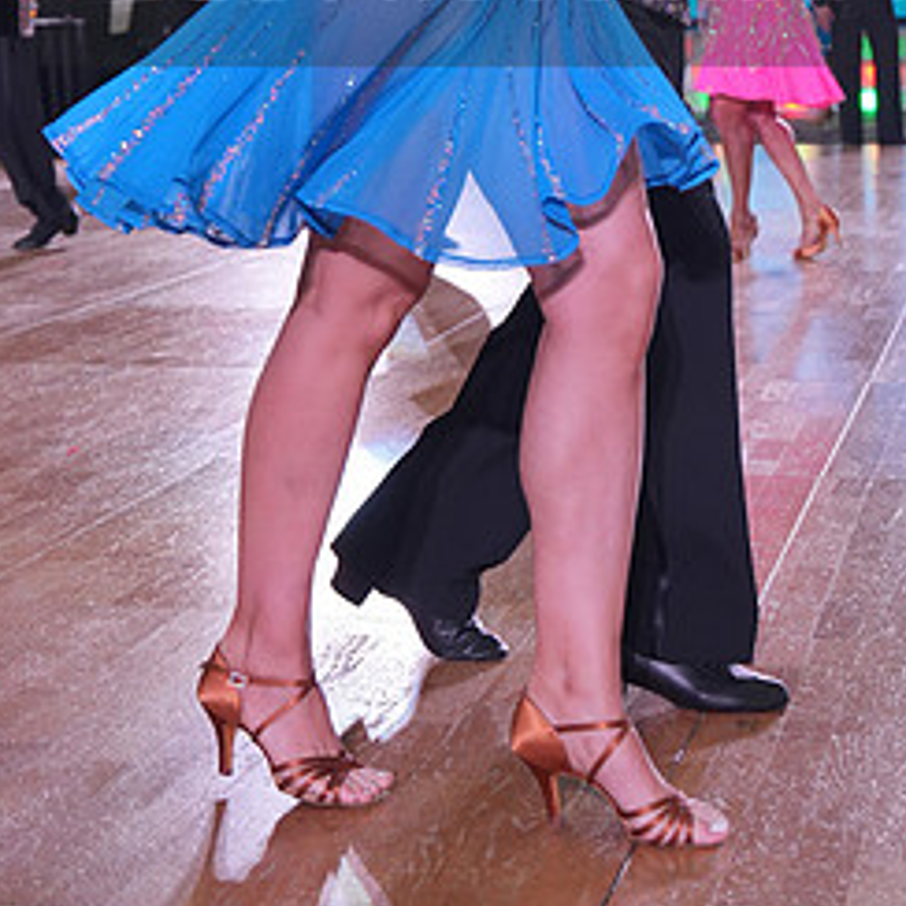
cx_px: 548
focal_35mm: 85
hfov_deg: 20.4
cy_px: -56
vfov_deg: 19.6
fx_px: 2517
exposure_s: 1/500
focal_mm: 42
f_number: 4
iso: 1600
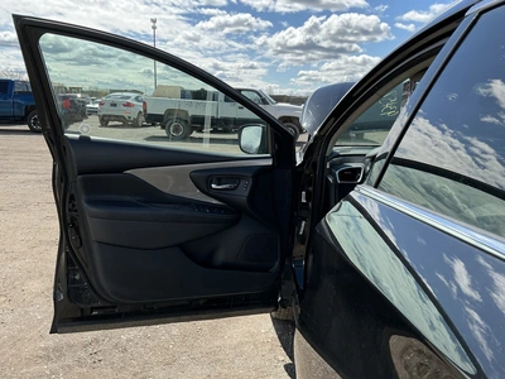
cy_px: 190
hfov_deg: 63.4
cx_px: 252
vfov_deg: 49.7
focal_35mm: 28
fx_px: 408
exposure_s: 1/1121
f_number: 1.8
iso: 25
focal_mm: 3
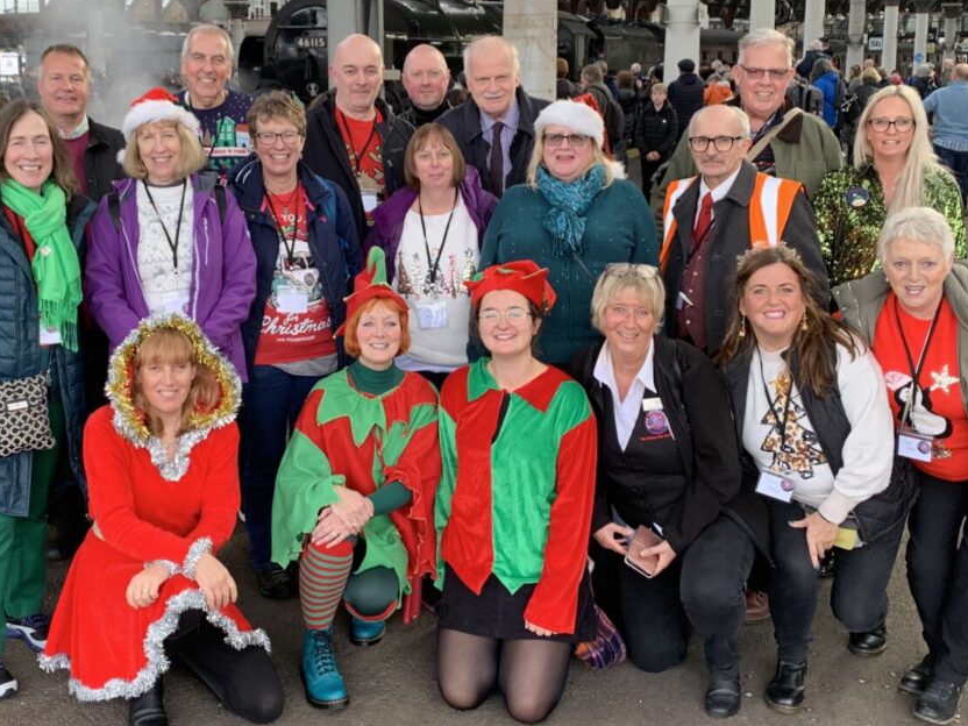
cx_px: 384
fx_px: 1258
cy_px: 294
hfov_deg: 41.9
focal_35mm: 45
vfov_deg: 32.1
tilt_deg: -11.0
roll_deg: -1.4
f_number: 1.8
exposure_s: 1/122
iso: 40
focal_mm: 4.25
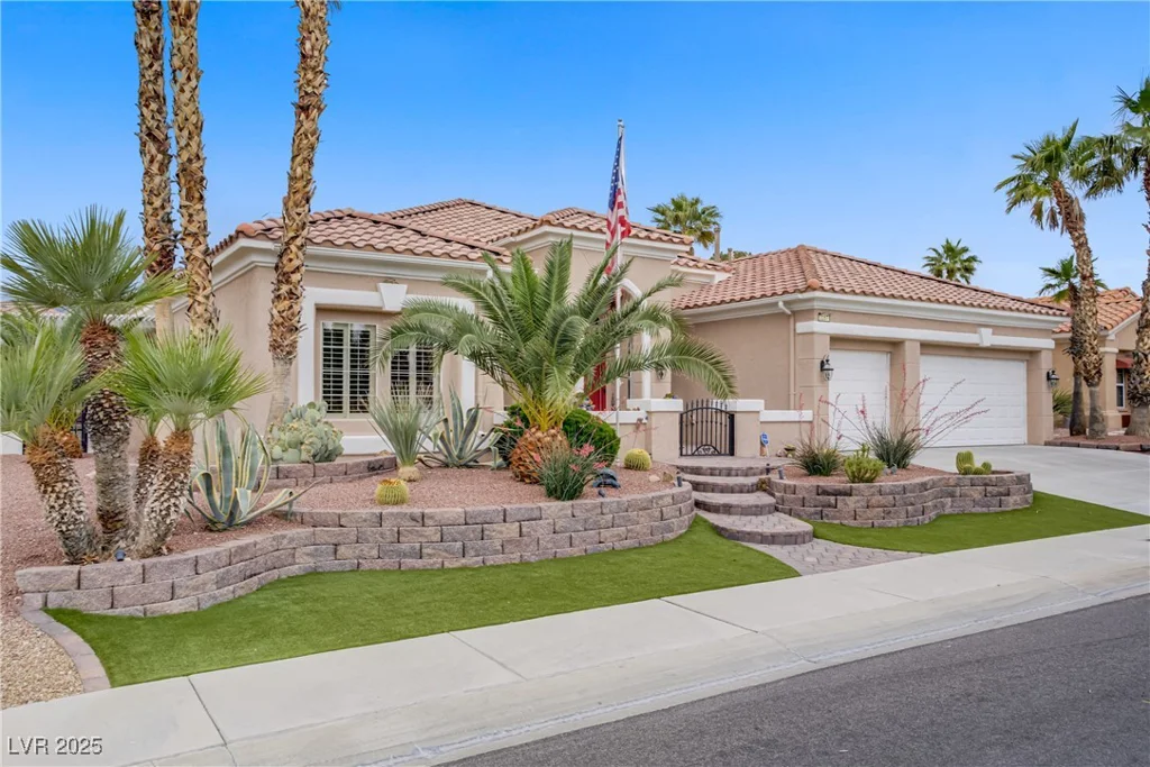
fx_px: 895
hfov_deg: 65.5
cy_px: 384
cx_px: 575
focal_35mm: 28
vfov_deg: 46.4
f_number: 8
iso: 100
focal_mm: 28
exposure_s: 1/160
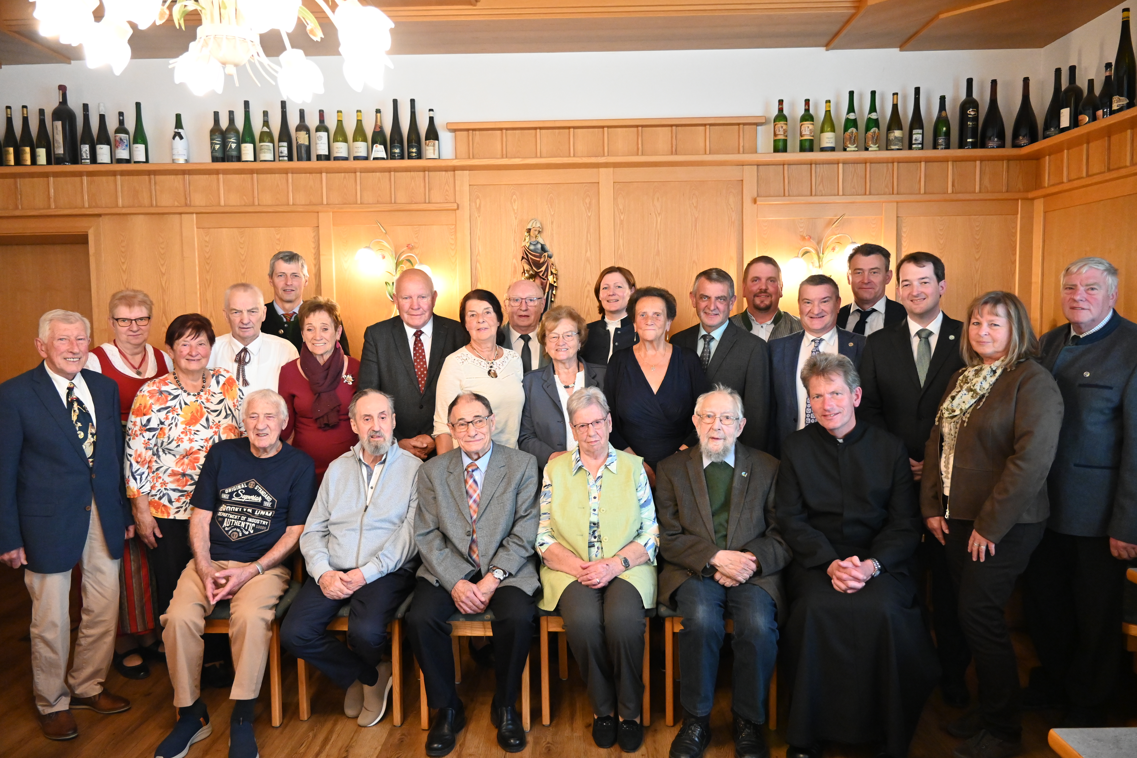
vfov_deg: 47.9
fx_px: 853
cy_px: 379
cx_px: 568
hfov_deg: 67.4
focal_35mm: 27
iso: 3200
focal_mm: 18
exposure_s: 1/100
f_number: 3.5
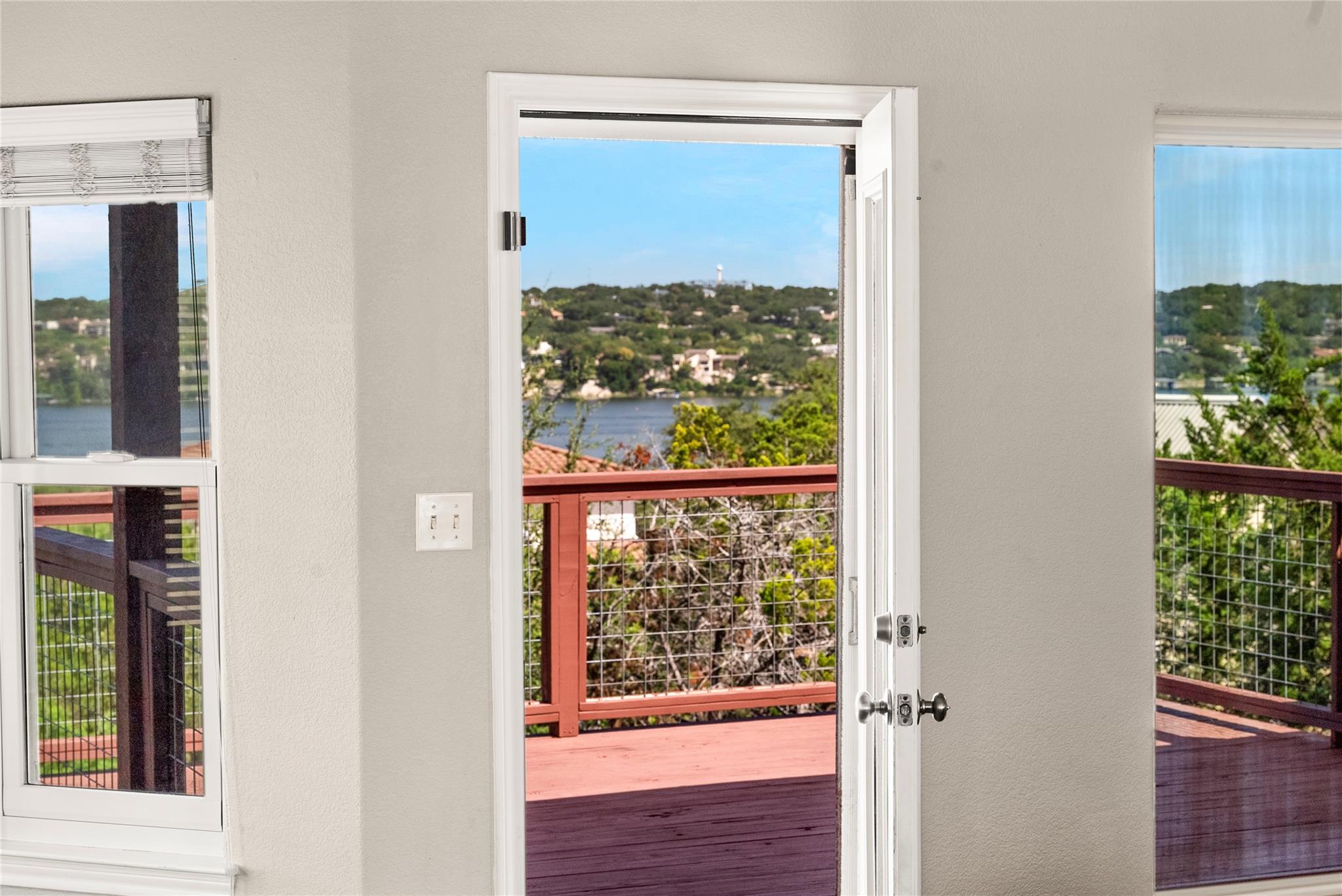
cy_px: 448
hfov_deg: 28.8
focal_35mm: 70
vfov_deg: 19.5
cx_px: 671
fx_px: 2610
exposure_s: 1/5
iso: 400
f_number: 10
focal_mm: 70
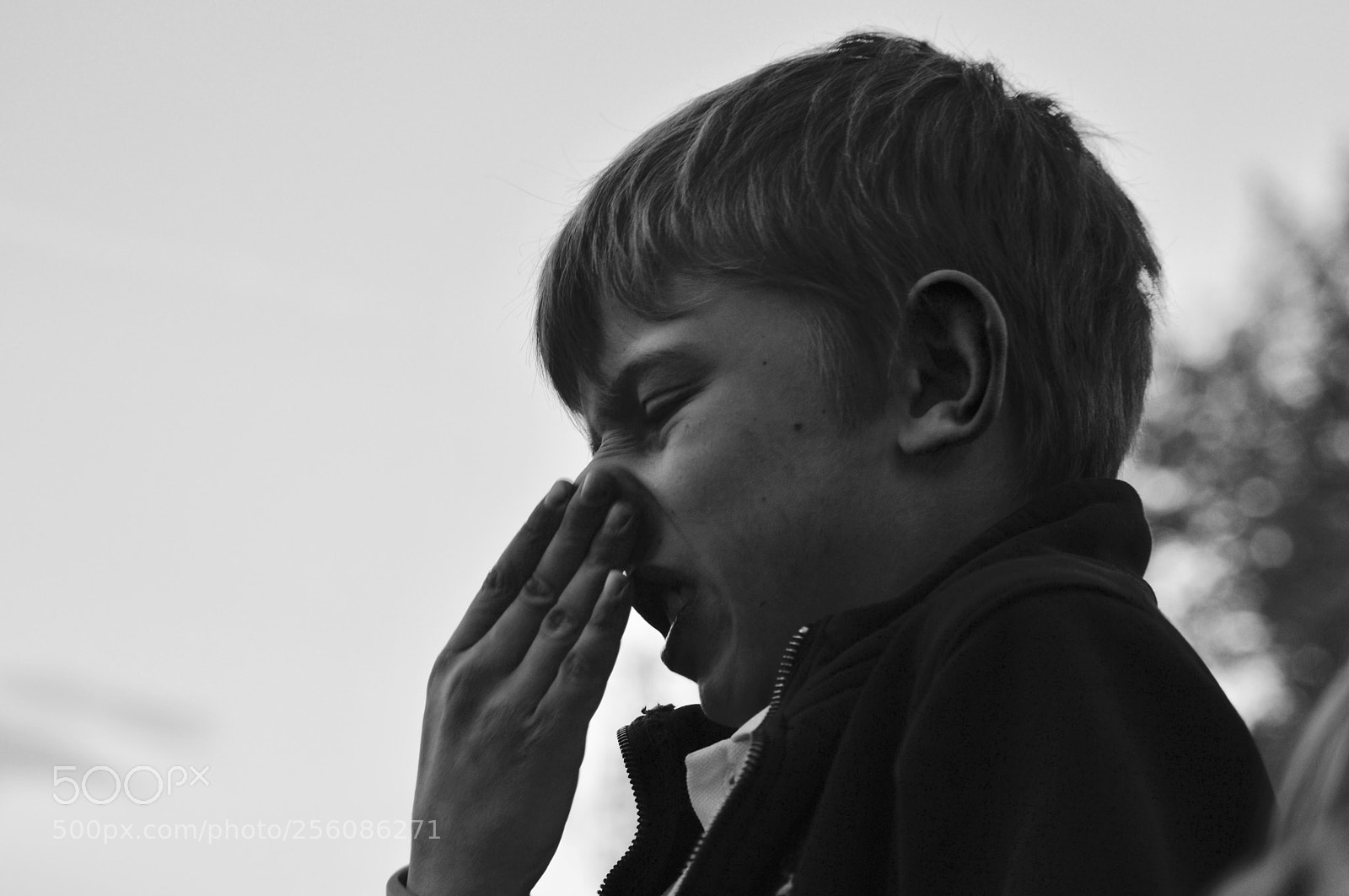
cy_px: 448
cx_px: 674
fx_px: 3088
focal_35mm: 82
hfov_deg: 24.6
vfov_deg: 16.5
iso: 140
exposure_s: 1/100
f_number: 4
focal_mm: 55
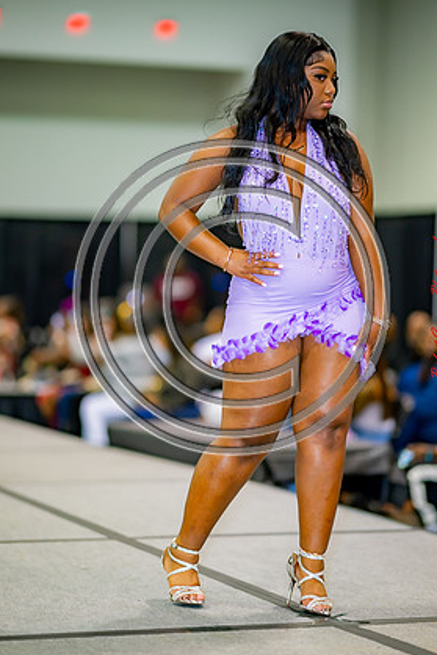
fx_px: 2056
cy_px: 309
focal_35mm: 113
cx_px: 232
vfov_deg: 18.1
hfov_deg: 12.1
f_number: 1.4
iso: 160
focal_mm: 105
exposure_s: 1/125
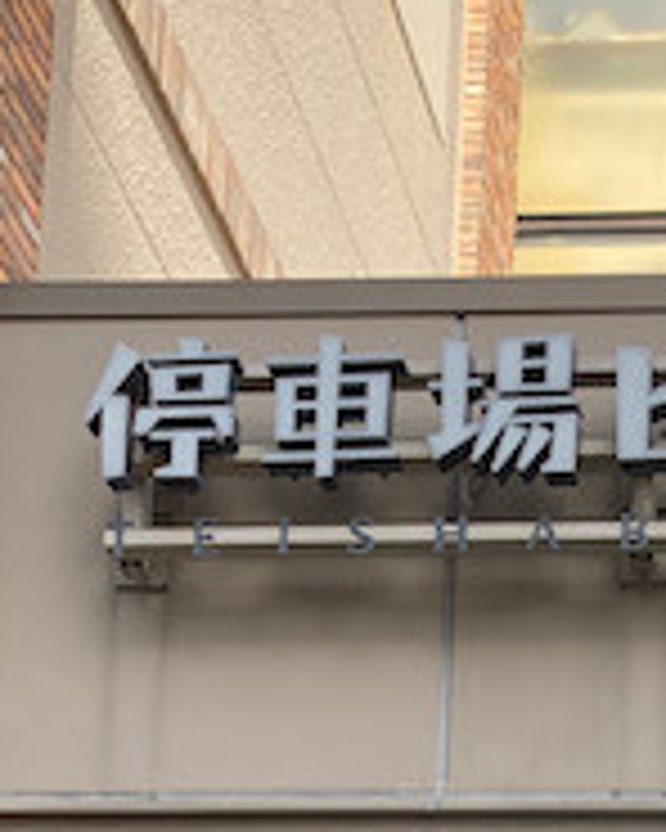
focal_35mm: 118
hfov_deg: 12.5
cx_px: 932
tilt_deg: +11.0
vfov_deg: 14.4
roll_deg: -0.3
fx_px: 2907
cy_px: 1489
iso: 20
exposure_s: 1/539
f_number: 1.8
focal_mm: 3.99
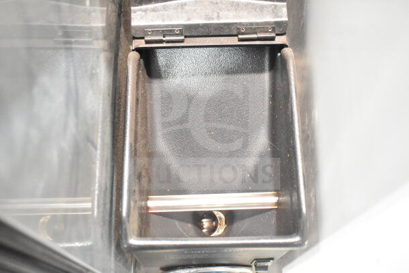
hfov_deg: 43.6
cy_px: 136
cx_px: 204
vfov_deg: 29.9
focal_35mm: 45
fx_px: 511
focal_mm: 30
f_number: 4.2
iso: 9000
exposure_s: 1/50
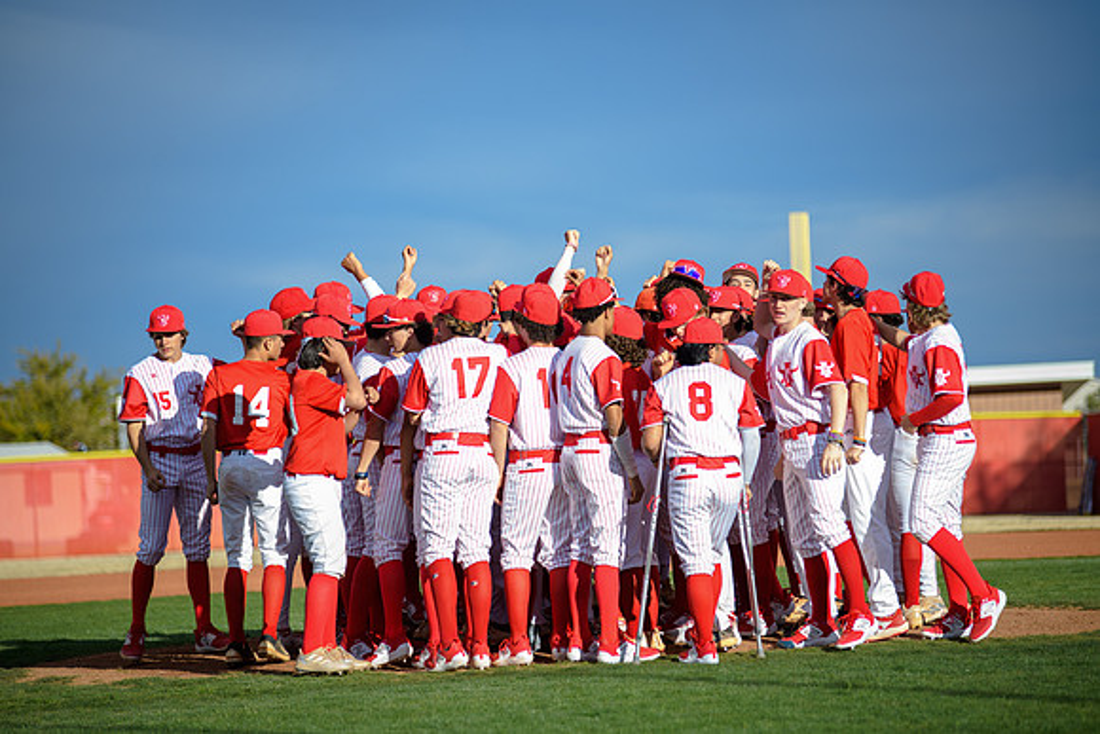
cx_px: 550
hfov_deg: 13.2
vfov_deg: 8.9
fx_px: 4737
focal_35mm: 155
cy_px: 367
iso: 100
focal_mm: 155
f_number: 2.8
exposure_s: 1/640
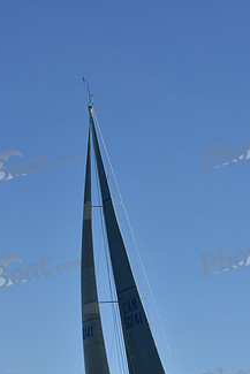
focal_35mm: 125
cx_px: 141
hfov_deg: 11.0
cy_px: 323
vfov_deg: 16.2
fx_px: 1301
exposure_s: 1/1600
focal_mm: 70
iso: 250
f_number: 8
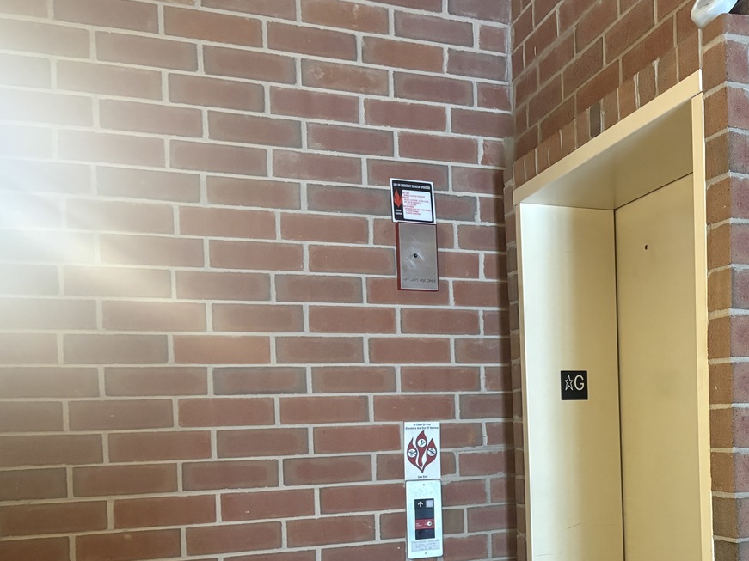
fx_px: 930
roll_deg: +1.7
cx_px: 577
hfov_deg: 42.3
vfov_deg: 32.7
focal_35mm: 43
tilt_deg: -0.2
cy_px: 445
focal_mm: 5.96
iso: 500
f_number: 1.6
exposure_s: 1/40
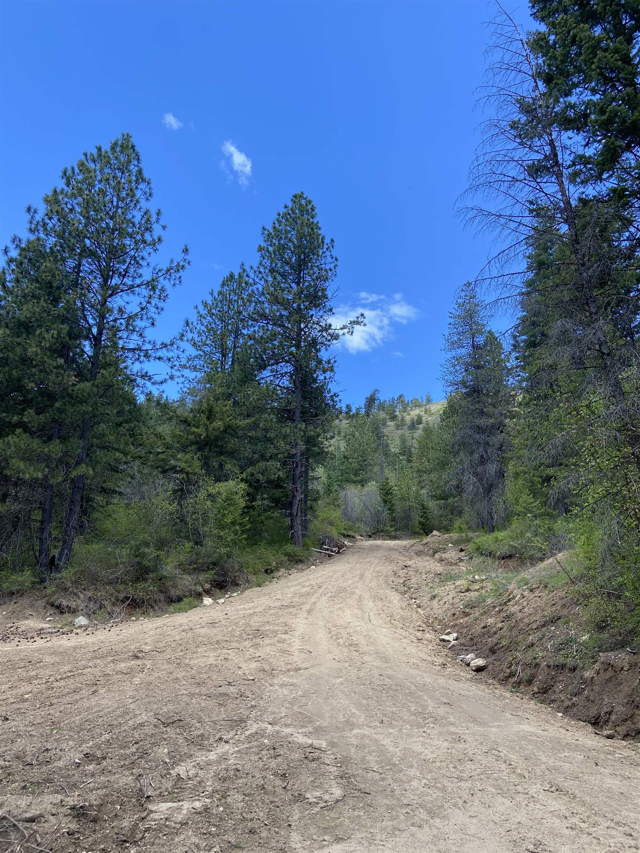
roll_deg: -1.3
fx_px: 641
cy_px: 426
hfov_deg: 53.1
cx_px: 320
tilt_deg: +22.1
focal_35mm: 26
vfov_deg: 67.3
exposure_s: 1/747
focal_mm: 4.25
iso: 32
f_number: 1.8
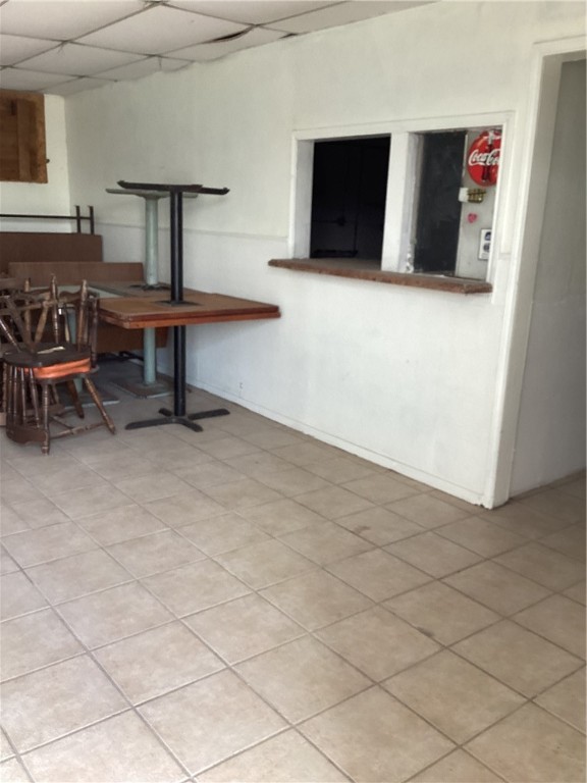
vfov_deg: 58.4
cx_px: 294
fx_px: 701
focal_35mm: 31
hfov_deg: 45.4
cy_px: 392
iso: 125
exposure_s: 1/60
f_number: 2.4
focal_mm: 3.3
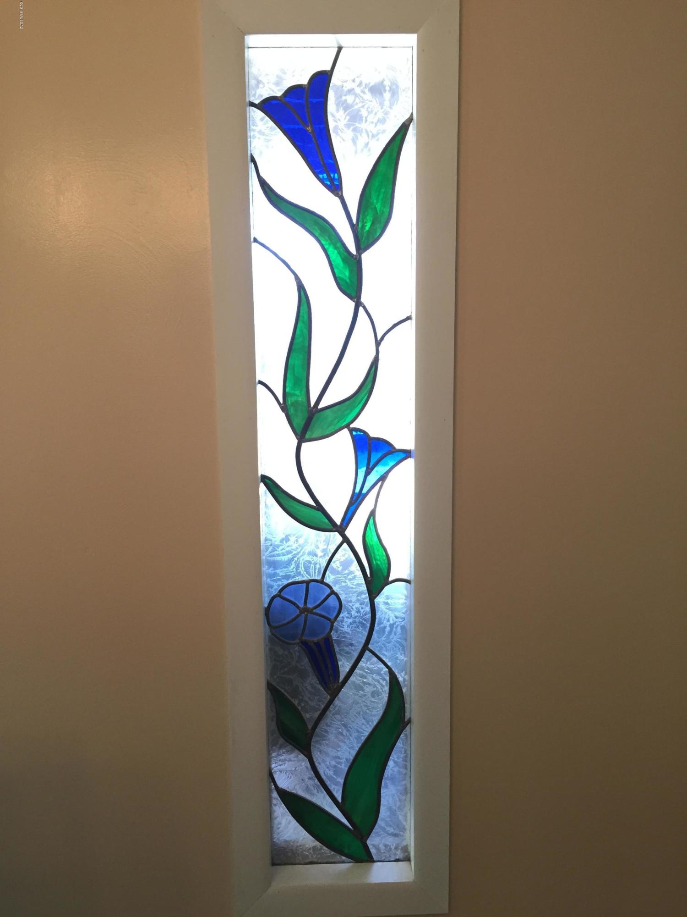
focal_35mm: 29
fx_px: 767
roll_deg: +0.1
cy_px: 458
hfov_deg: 48.2
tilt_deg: -9.0
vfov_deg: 61.7
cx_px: 344
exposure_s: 1/30
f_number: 2.2
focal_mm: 4.15
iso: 50
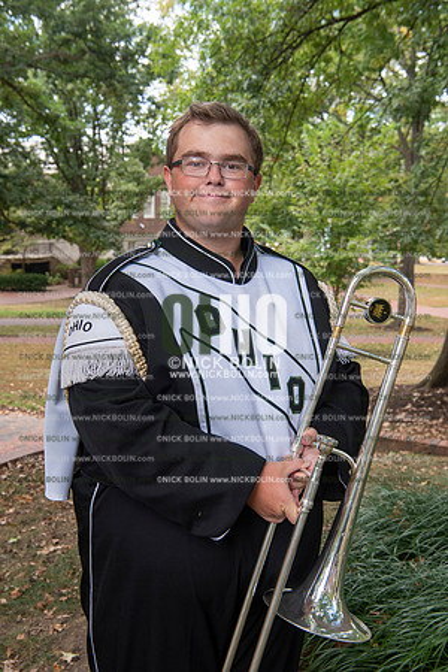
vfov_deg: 43.6
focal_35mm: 45
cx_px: 224
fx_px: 840
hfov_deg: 29.9
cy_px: 336
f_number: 8
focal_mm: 45
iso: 500
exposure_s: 1/100
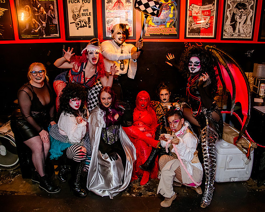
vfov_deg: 52.0
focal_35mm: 28
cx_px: 145
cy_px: 104
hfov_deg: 62.7
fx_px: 217
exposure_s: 1/160
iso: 5000
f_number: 4
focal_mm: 24
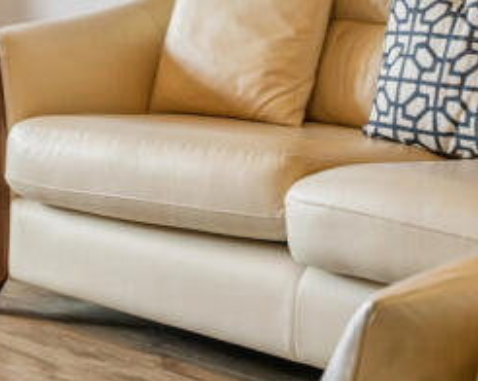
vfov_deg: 10.9
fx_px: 1935
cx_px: -455
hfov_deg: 12.5
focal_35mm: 137
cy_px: -160
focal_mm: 35
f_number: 7.1
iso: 320
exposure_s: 1/25
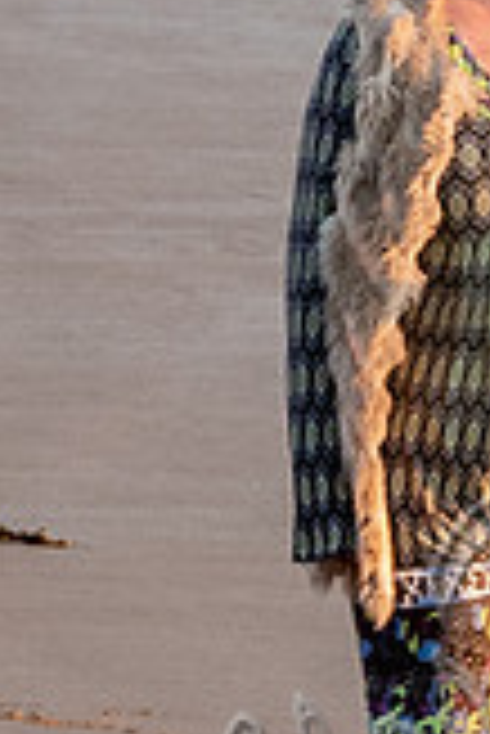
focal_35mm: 2689
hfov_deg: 0.5
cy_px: 1323
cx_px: 1188
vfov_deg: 0.8
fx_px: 54780
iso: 640
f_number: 5.6
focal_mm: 200
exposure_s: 1/160
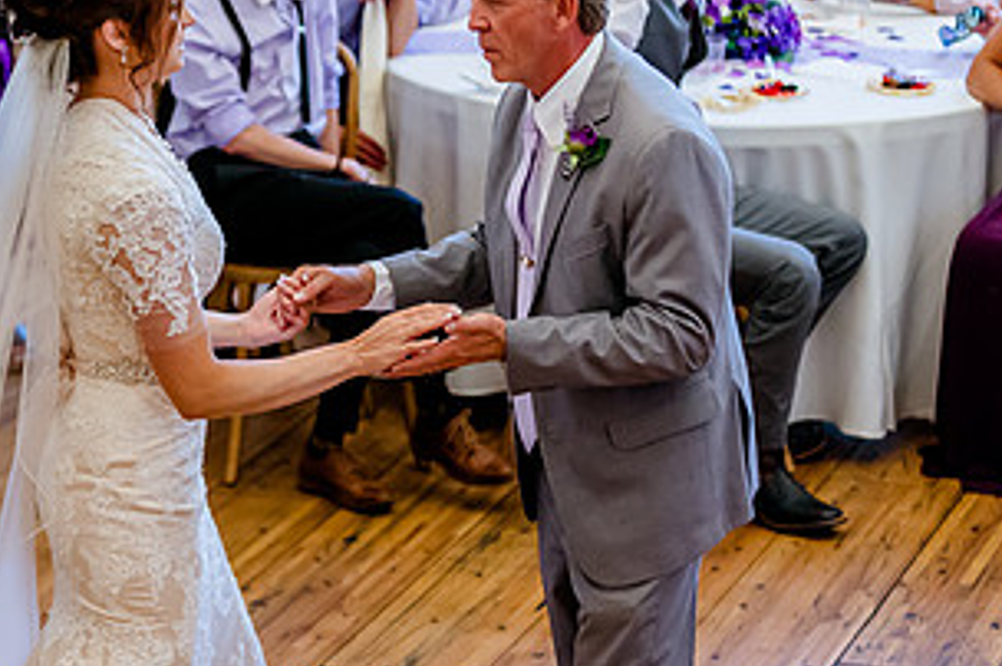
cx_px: 299
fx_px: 4532
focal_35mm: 163
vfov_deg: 8.4
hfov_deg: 12.6
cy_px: 171
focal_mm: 78
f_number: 2.8
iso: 2500
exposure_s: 1/640
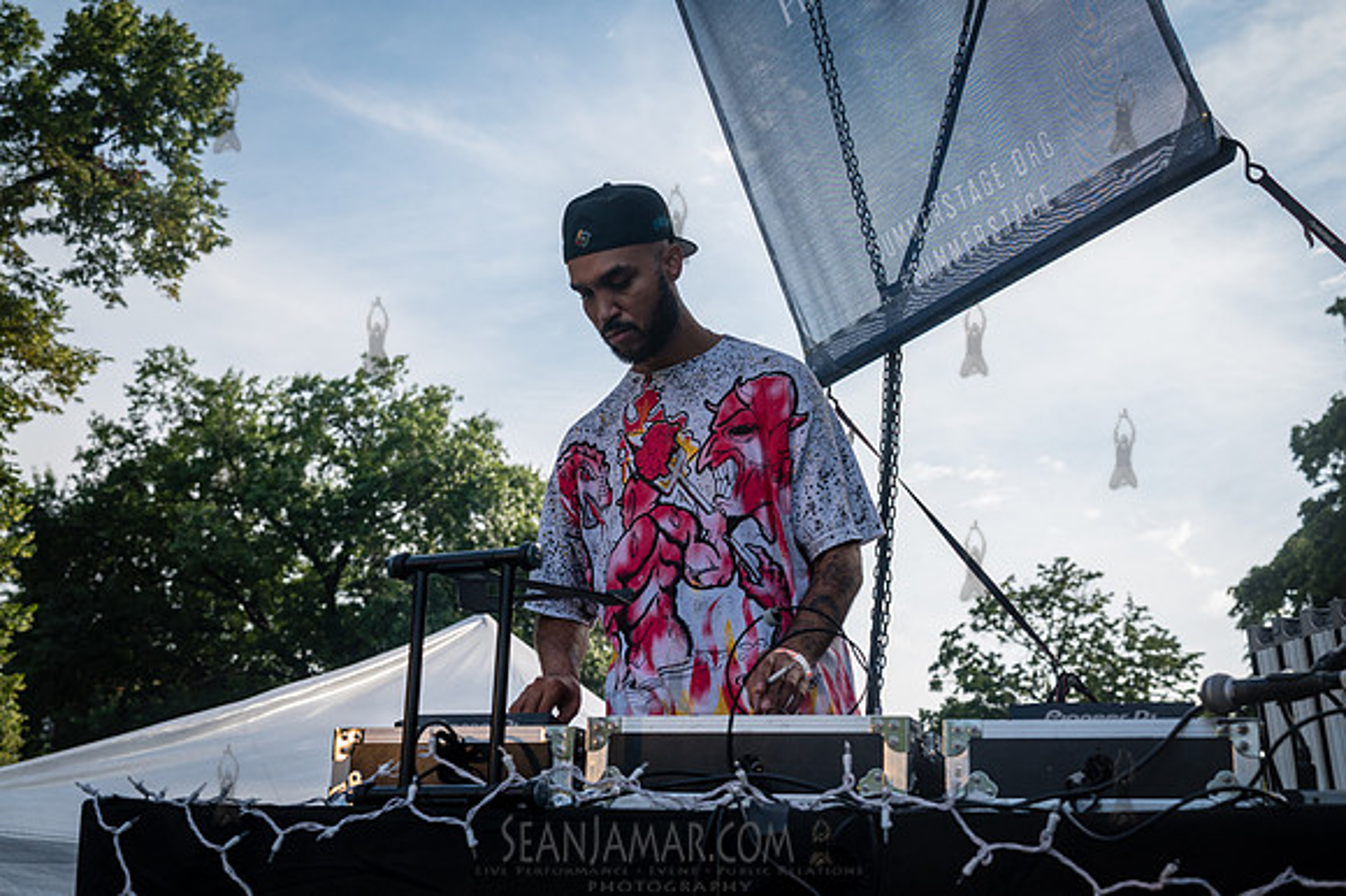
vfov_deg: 29.8
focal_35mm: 45
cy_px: 448
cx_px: 673
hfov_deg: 43.6
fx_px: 1681
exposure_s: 1/2000
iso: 500
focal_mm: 45
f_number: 5
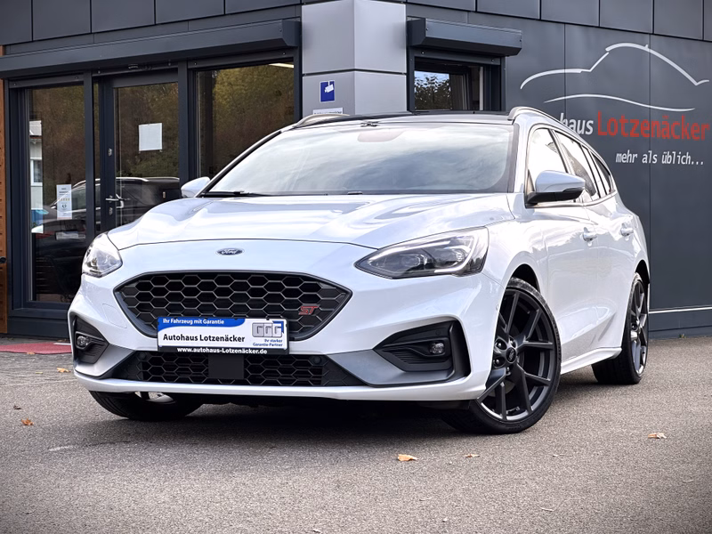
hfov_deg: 25.3
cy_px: 267
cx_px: 356
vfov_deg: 19.1
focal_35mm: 77
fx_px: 1584
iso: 32
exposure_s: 1/277
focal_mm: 9
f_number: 2.8
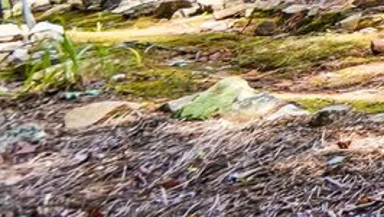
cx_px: 1283
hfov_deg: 9.9
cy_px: -537
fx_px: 1314
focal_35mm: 129
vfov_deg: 7.6
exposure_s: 1/80
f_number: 5.6
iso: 400
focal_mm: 16
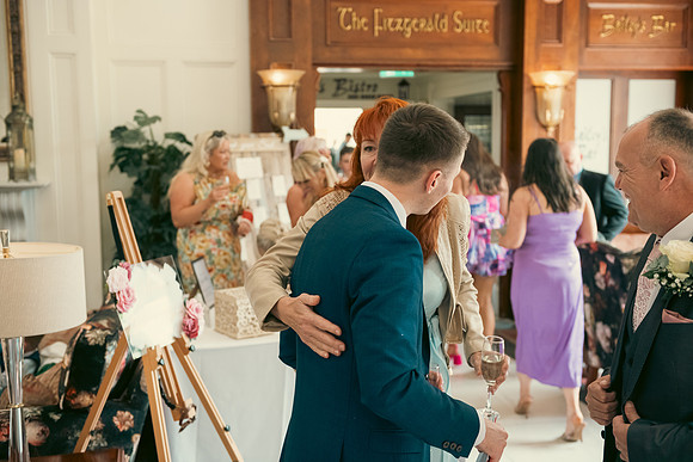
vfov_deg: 31.9
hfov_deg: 46.4
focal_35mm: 42
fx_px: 809
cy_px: 231
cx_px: 346
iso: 800
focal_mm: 42
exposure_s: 1/160
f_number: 3.5
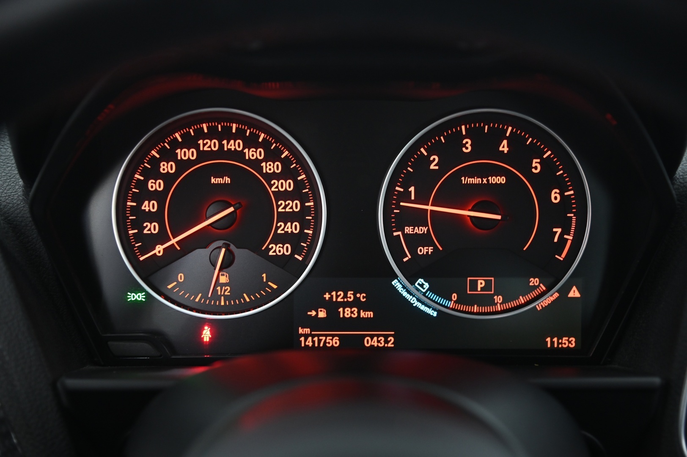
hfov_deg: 41.1
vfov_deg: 28.0
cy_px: 228
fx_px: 915
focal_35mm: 48
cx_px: 344
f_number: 4
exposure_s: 1/13
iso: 2000
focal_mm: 48
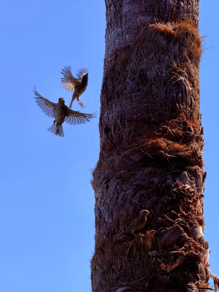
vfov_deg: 19.6
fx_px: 844
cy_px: 146
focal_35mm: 100
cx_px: 110
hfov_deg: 14.8
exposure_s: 1/734
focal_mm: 16.89
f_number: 2.8
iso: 20
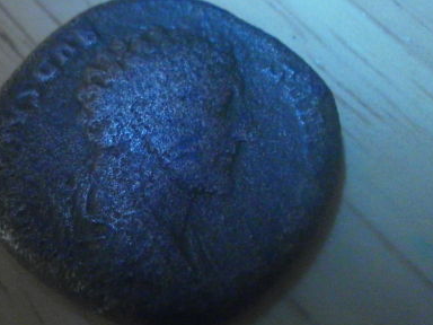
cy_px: 172
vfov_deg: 29.1
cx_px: 150
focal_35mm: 50
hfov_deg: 37.8
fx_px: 625
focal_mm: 5.8
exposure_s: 1/20
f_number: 3.1
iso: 800
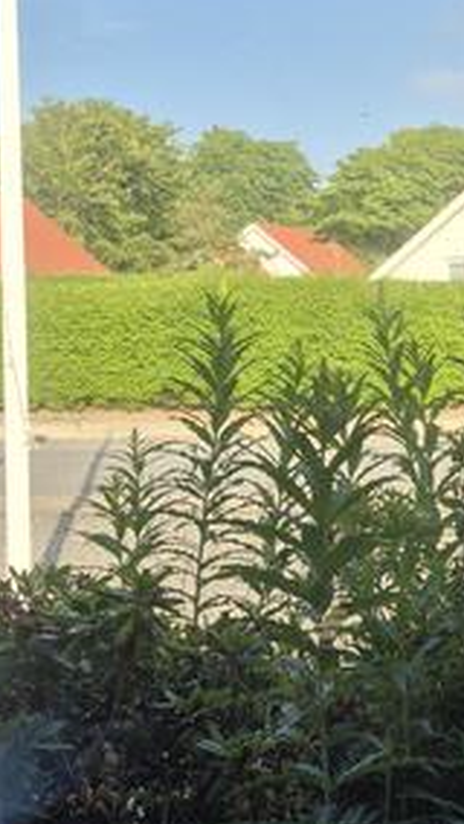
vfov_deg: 39.0
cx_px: 571
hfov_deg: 21.0
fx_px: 1158
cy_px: 345
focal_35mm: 53
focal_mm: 5.4
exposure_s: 1/612
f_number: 1.8
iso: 25
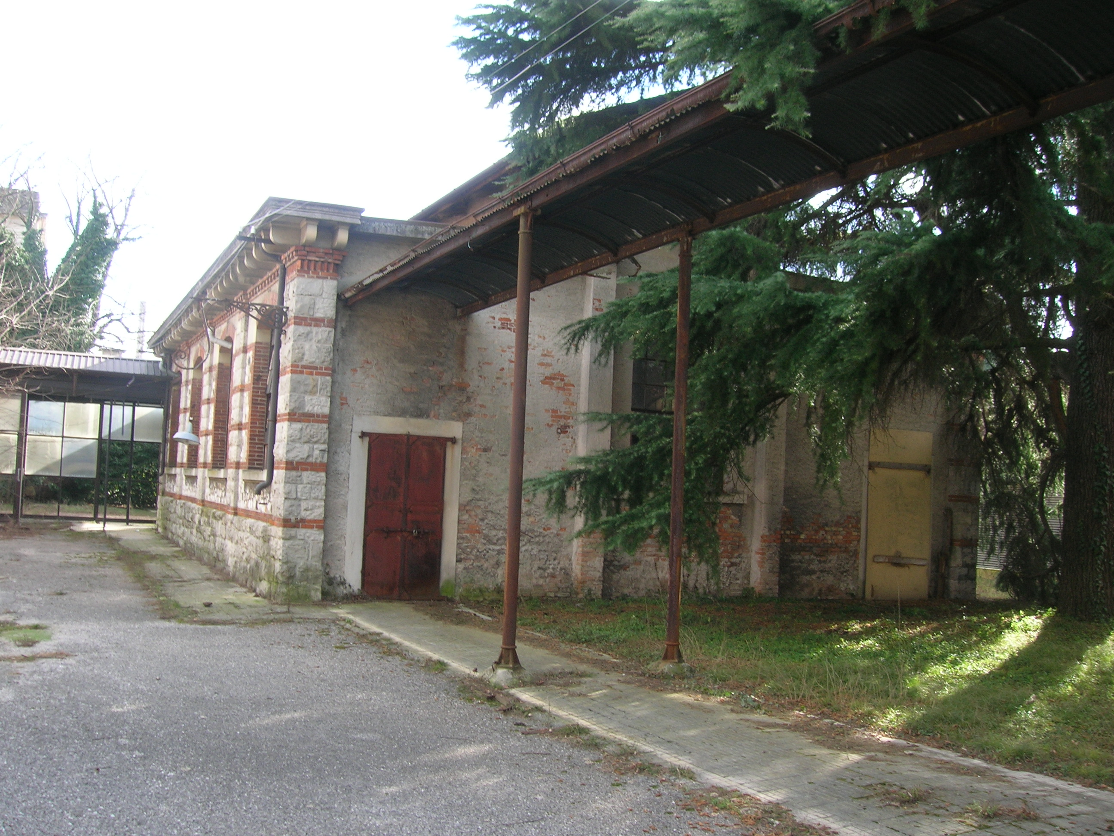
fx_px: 1094
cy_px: 418
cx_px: 557
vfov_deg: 41.8
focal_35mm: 34
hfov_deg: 54.0
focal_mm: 5.7
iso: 50
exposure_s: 1/42.1
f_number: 4.9
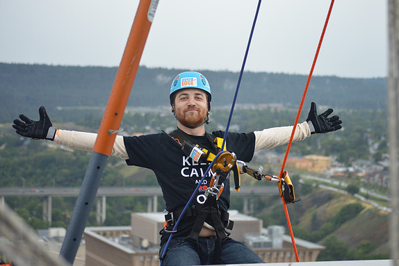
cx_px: 200
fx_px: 1175
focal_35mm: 106
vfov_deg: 12.9
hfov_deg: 19.3
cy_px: 133
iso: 400
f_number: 4.2
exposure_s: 1/500
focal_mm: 70
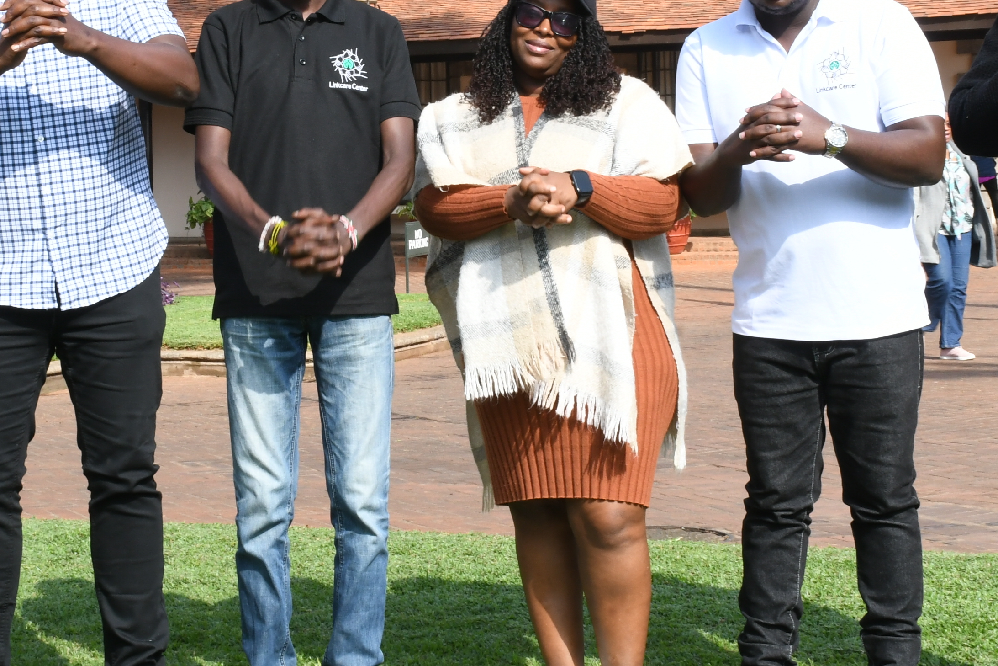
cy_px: 195
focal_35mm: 86
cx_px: 421
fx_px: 2384
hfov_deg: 23.6
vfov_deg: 15.8
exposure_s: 1/100
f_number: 18
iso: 500
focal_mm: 30
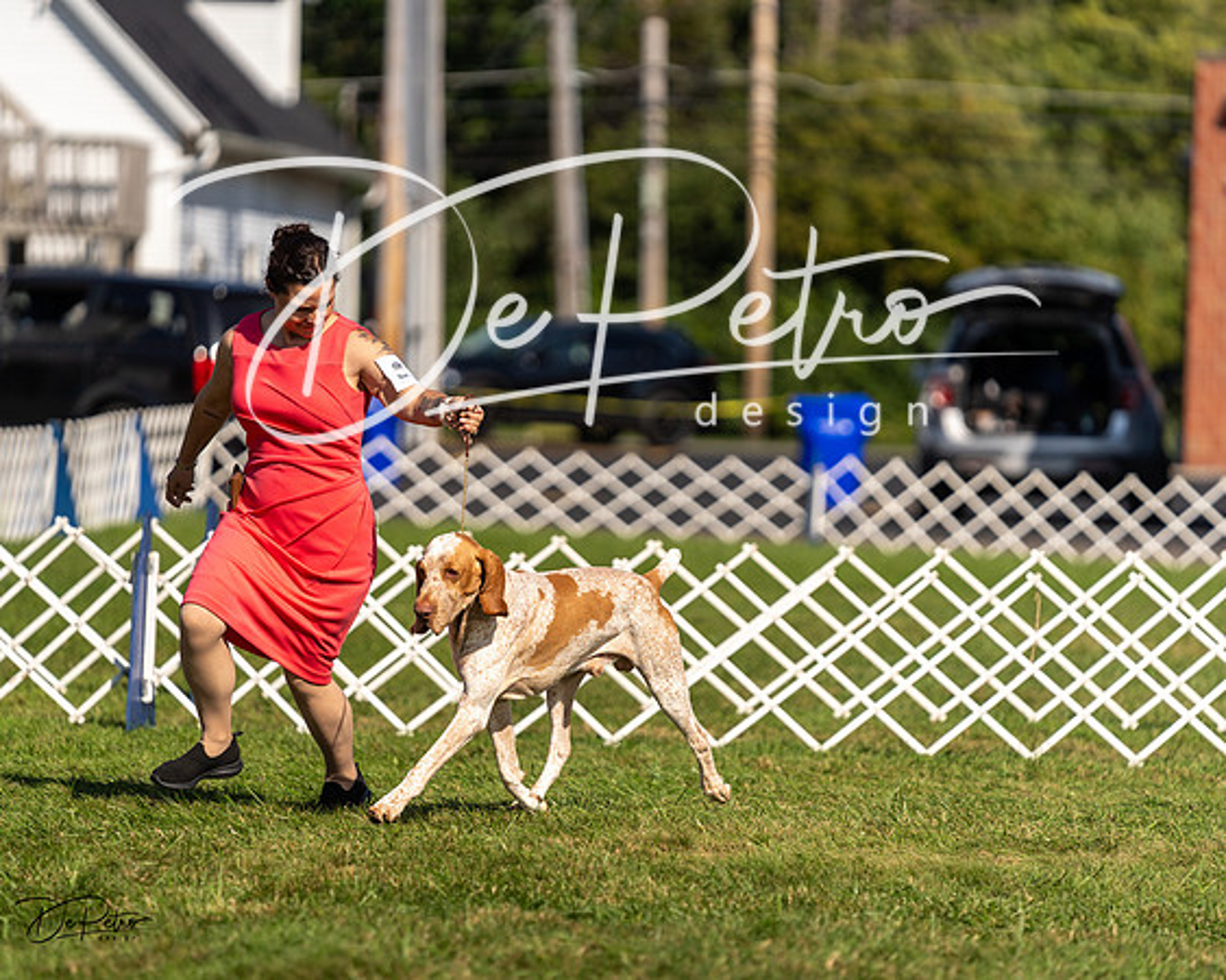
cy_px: 490
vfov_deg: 6.9
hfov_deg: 8.6
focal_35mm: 225
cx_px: 613
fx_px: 8170
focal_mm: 200
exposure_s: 1/2500
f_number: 3.2
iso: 100
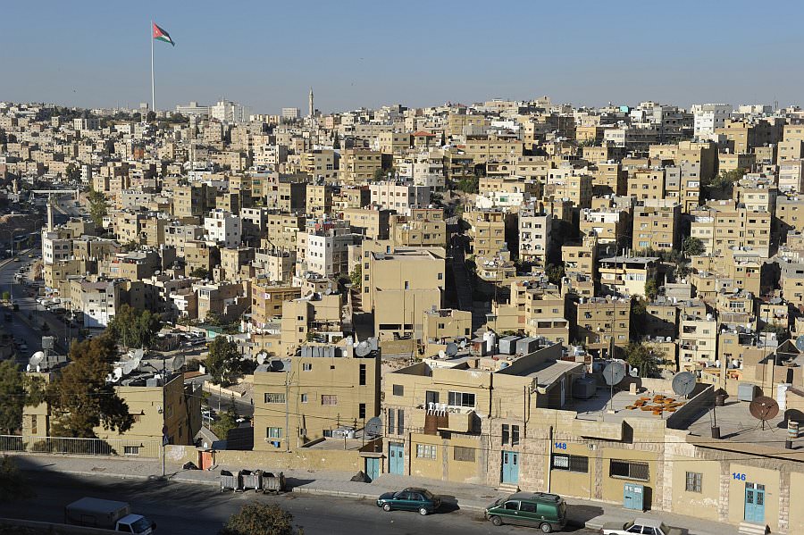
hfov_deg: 39.6
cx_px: 402
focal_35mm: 50
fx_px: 1116
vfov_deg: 27.0
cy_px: 268
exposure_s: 1/400
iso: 200
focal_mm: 50
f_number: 10
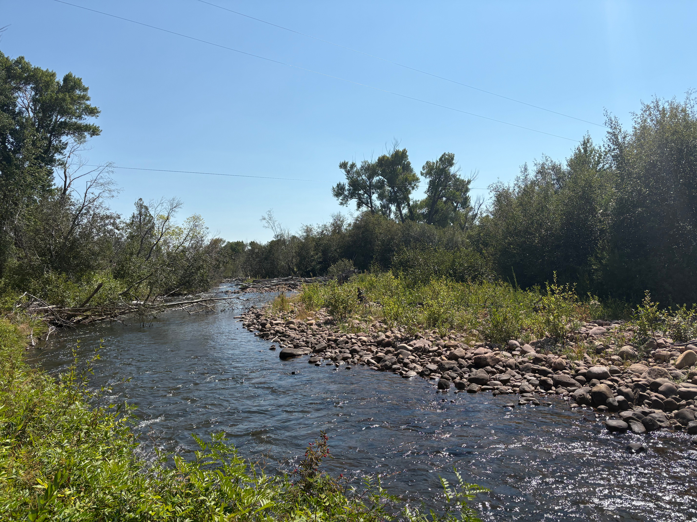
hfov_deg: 67.3
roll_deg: +1.4
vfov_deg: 53.1
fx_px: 524
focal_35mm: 26
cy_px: 261
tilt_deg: +0.8
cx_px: 348
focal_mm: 5.96
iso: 50
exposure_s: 1/5814
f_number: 1.6
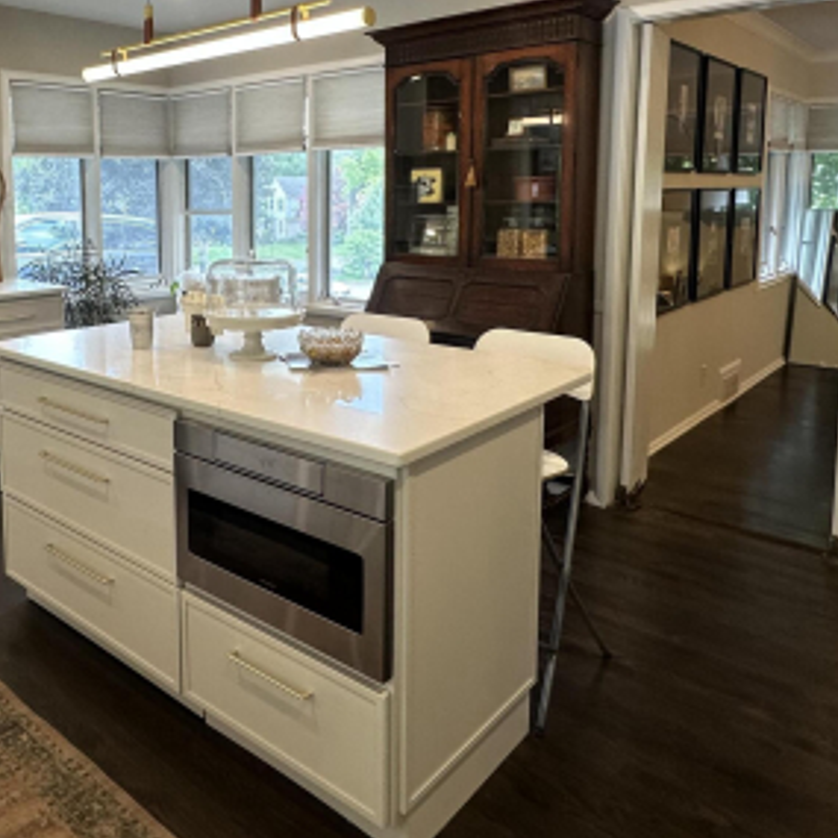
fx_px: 794
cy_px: 282
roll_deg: +0.8
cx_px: 222
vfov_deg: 54.5
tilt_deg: -6.5
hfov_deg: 53.4
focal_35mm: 29
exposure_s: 1/102
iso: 100
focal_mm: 2.22
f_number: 2.2
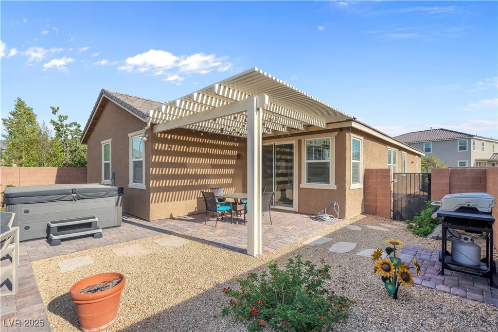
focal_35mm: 16
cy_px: 166
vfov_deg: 73.8
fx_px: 221
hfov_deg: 96.7
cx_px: 249
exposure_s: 1/200
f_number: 9
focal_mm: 16
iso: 125
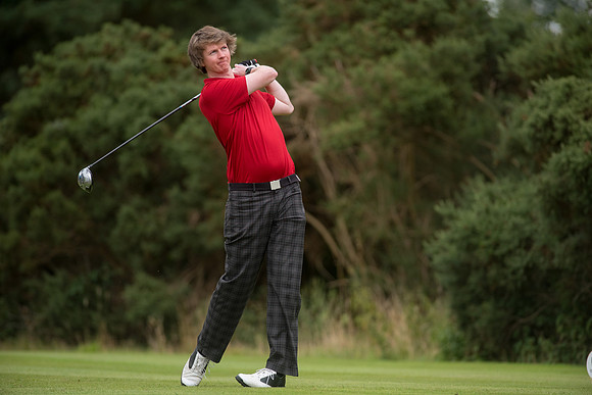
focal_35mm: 300
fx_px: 4934
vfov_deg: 4.6
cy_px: 198
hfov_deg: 6.9
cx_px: 296
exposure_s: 1/3200
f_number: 4
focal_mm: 300
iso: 800
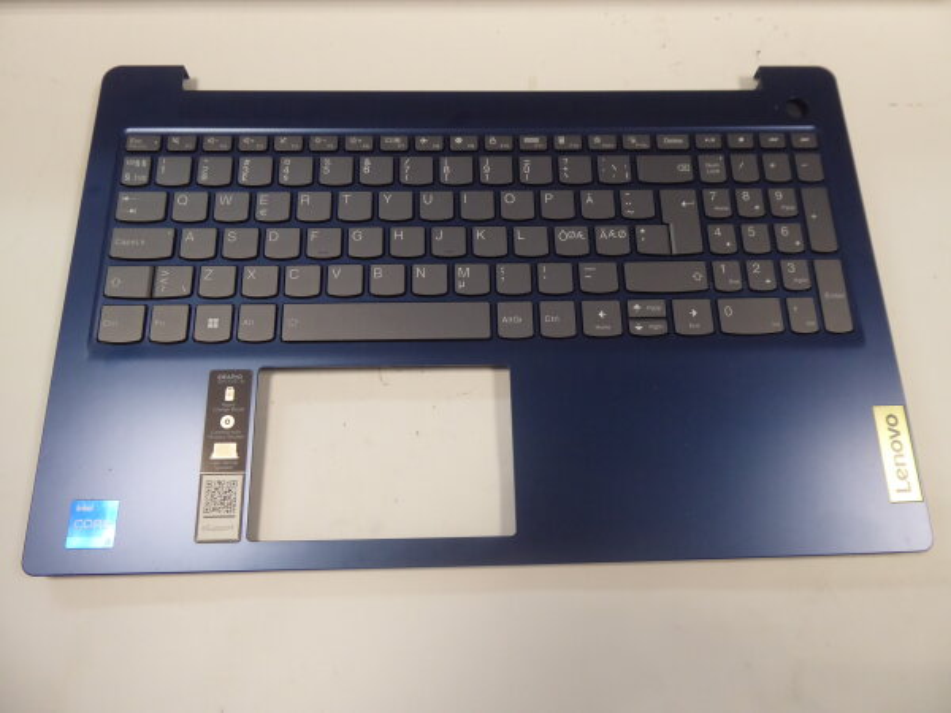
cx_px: 476
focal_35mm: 25
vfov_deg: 54.9
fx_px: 687
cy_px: 356
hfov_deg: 69.4
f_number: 3.3
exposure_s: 1/60
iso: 400
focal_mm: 4.3
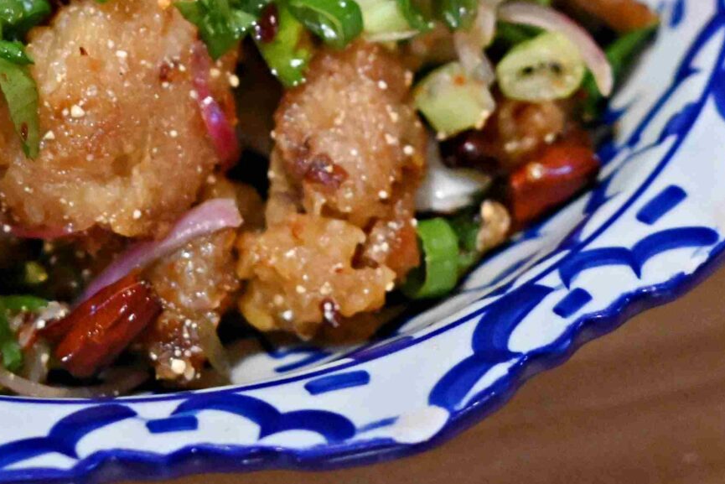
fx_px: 4471
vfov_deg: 6.1
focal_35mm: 222
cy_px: -170
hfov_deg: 9.2
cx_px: 141
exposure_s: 1/200
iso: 5000
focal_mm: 50
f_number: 2.8
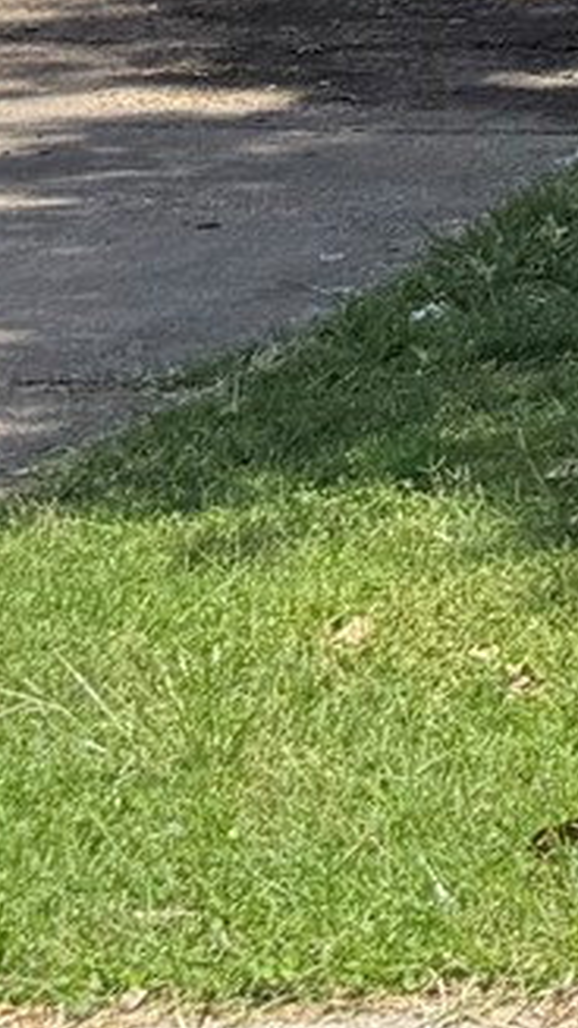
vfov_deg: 12.1
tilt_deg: -2.2
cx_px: 2120
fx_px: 4467
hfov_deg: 6.3
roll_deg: -0.6
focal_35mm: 164
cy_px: -795
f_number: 1.78
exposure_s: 1/2525
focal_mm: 6.76
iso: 80
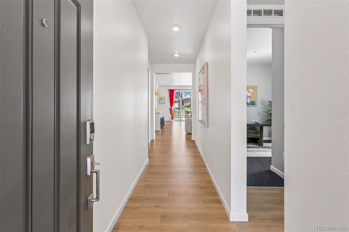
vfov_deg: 64.5
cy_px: 116
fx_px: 184
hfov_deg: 86.9
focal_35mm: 19
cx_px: 174
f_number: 8
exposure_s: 1/50
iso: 400
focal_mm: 19
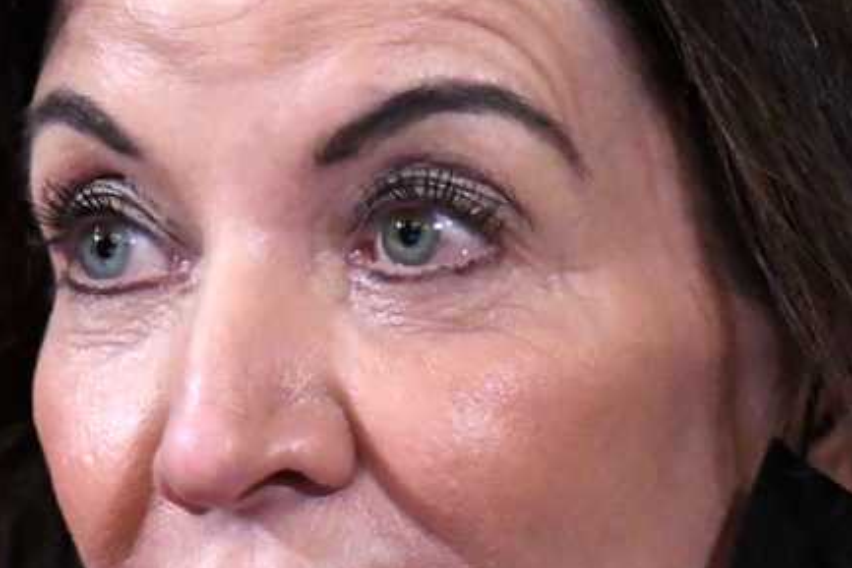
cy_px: 441
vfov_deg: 1.0
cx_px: 295
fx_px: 33592
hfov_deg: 1.5
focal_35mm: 1419
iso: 5600
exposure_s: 1/320
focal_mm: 200
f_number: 3.2
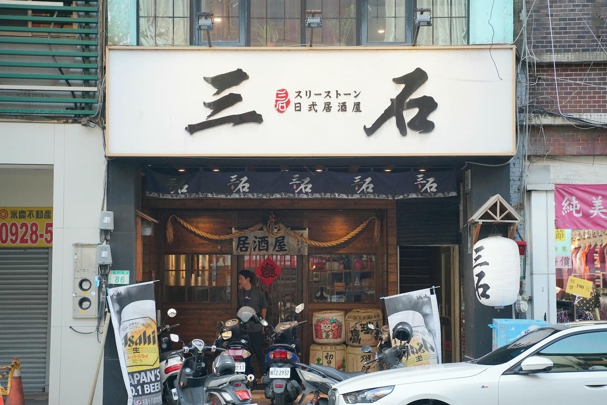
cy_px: 202
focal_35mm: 75
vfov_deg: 18.2
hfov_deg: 27.0
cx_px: 304
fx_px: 1264
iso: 1250
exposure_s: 1/160
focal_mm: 75
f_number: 4
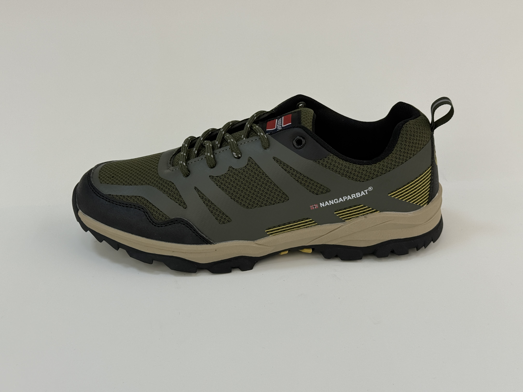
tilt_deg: -28.4
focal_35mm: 48
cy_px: 196
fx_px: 725
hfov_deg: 39.7
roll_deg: +3.0
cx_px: 262
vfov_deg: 30.3
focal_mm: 6.76
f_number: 1.78
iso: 100
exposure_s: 1/225
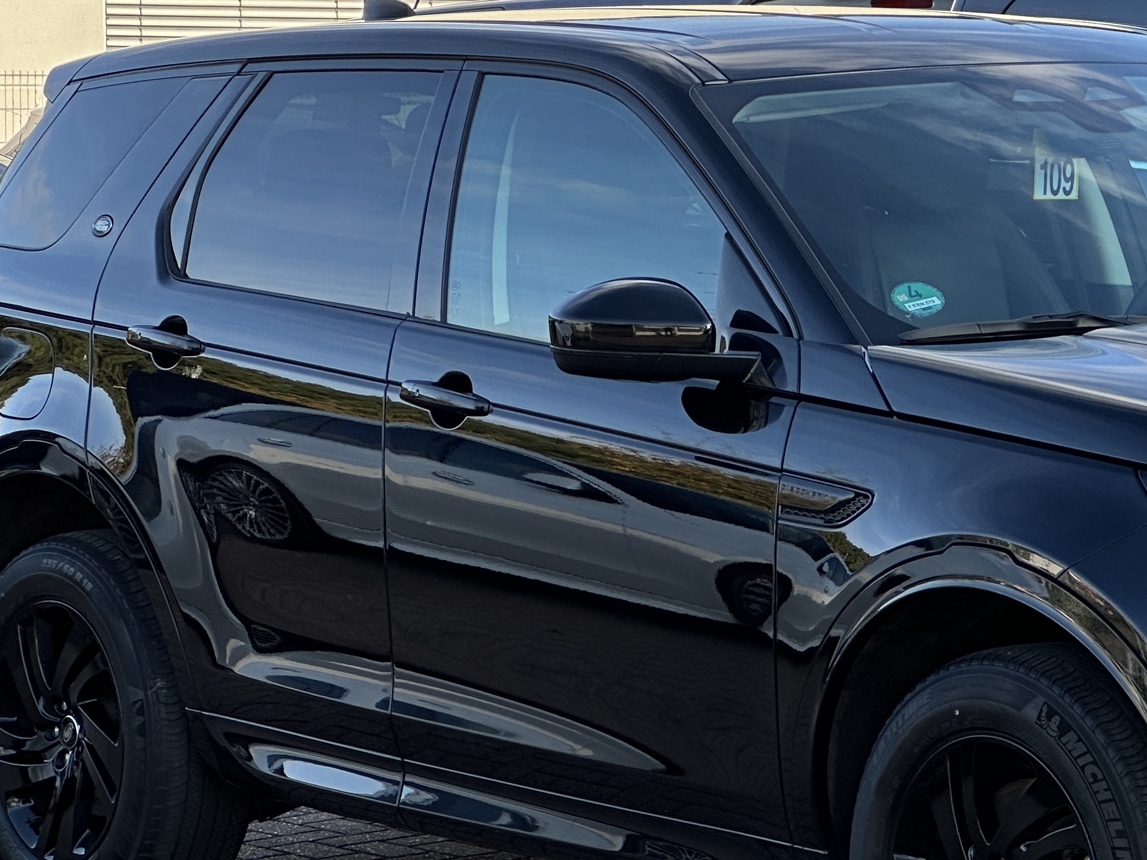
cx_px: 1005
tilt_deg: -2.3
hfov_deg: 12.1
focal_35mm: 162
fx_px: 5368
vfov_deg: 9.2
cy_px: 317
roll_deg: -0.2
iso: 32
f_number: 2.8
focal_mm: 9
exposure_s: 1/303
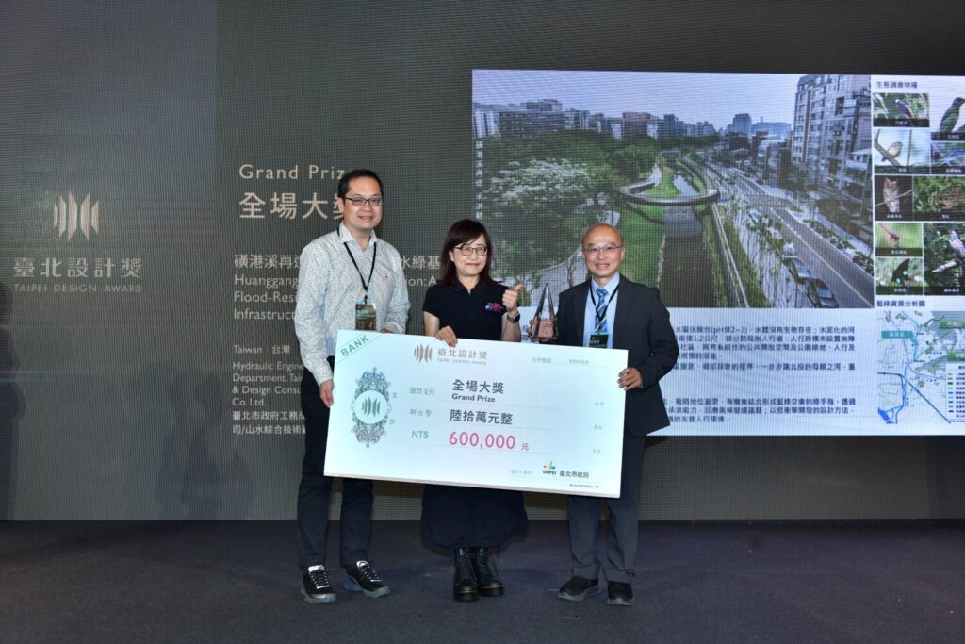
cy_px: 322
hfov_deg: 48.5
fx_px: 1072
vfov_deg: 33.4
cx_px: 482
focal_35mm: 40
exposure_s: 1/125
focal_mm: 40
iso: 800
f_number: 5.6
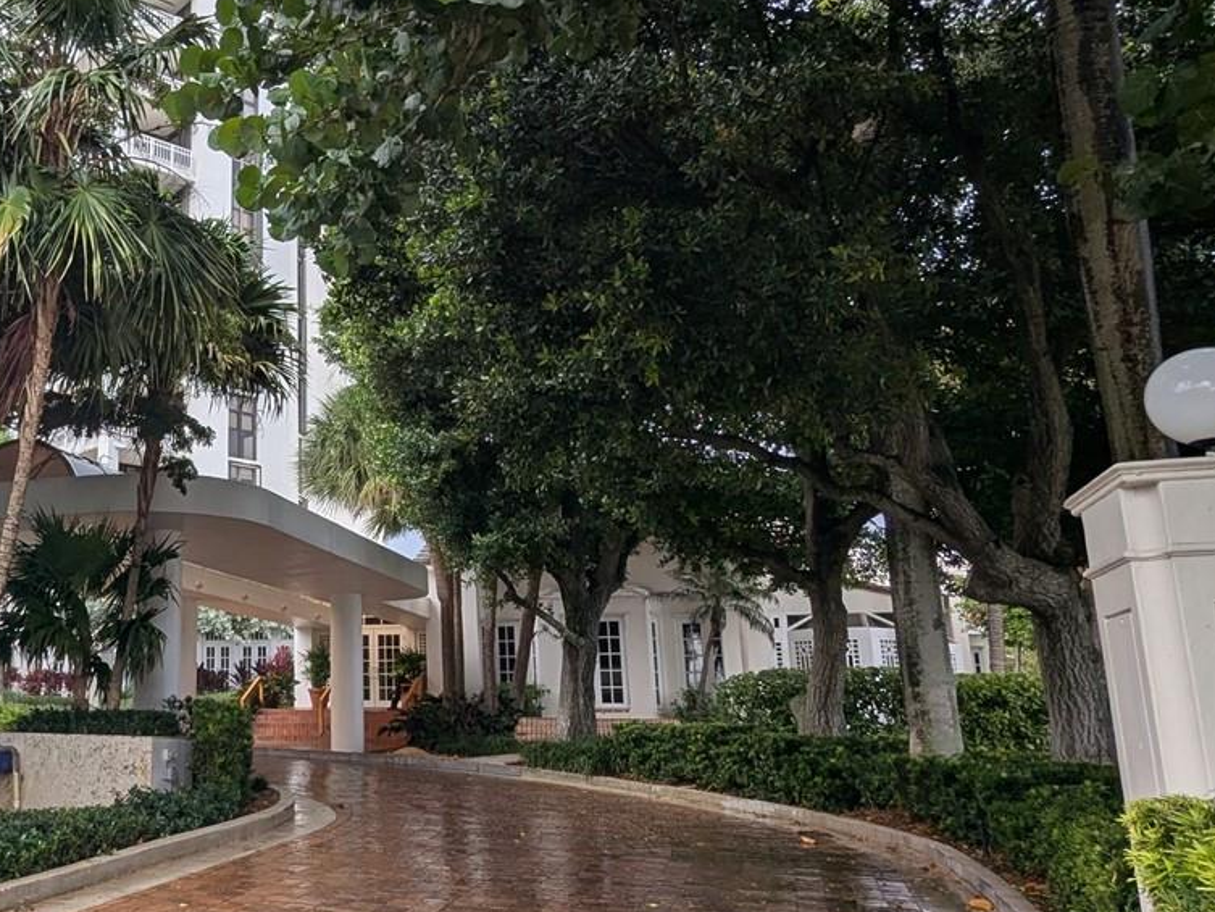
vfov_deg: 41.8
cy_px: 426
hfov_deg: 49.0
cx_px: 155
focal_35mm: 34
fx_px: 1194
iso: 52
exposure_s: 1/463
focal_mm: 2.35
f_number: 2.2
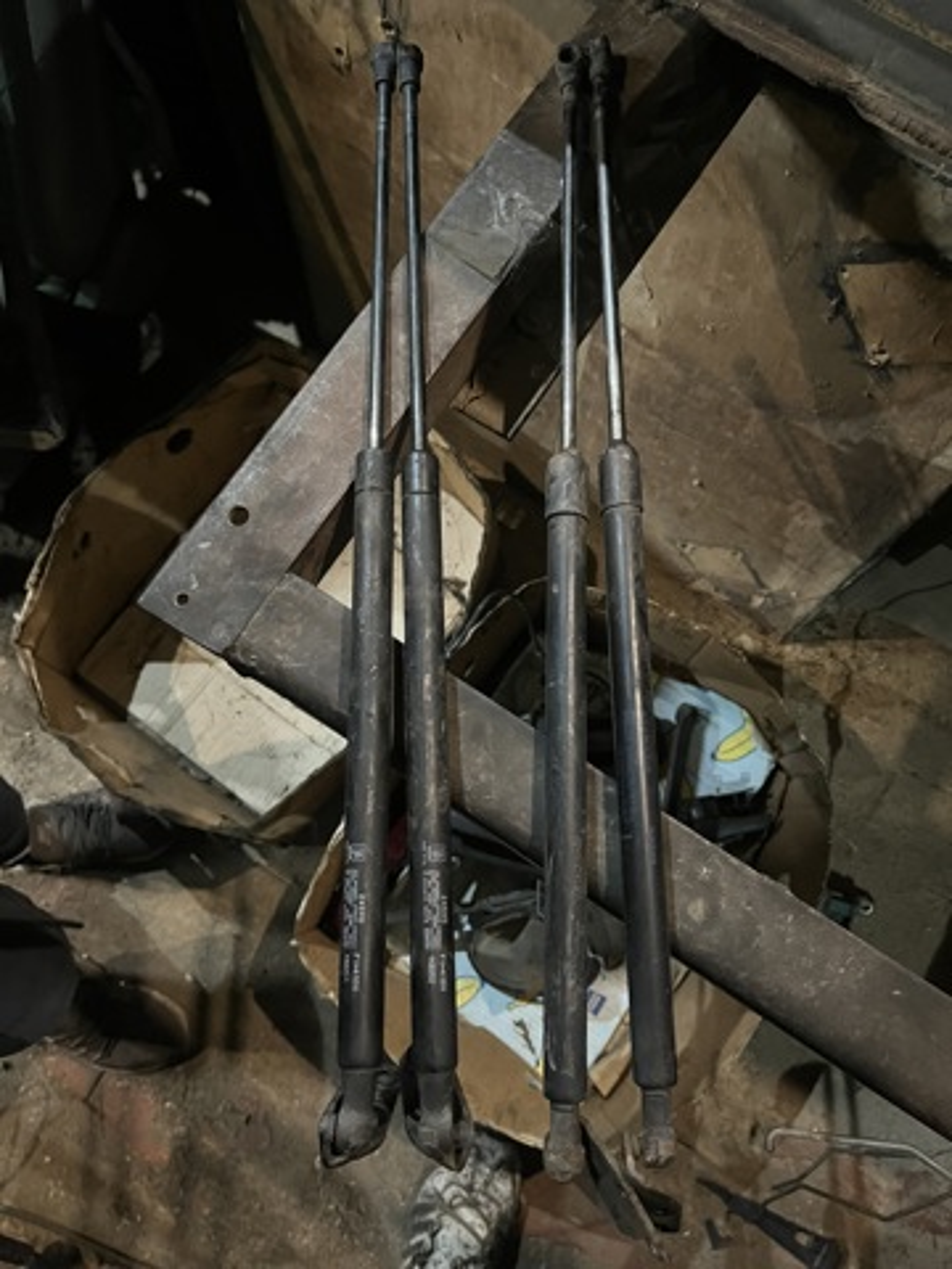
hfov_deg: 53.1
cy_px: 634
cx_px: 476
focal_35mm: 26
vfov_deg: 67.3
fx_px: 953
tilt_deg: -75.1
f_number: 1.6
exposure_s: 1/25
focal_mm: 5.1
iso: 800
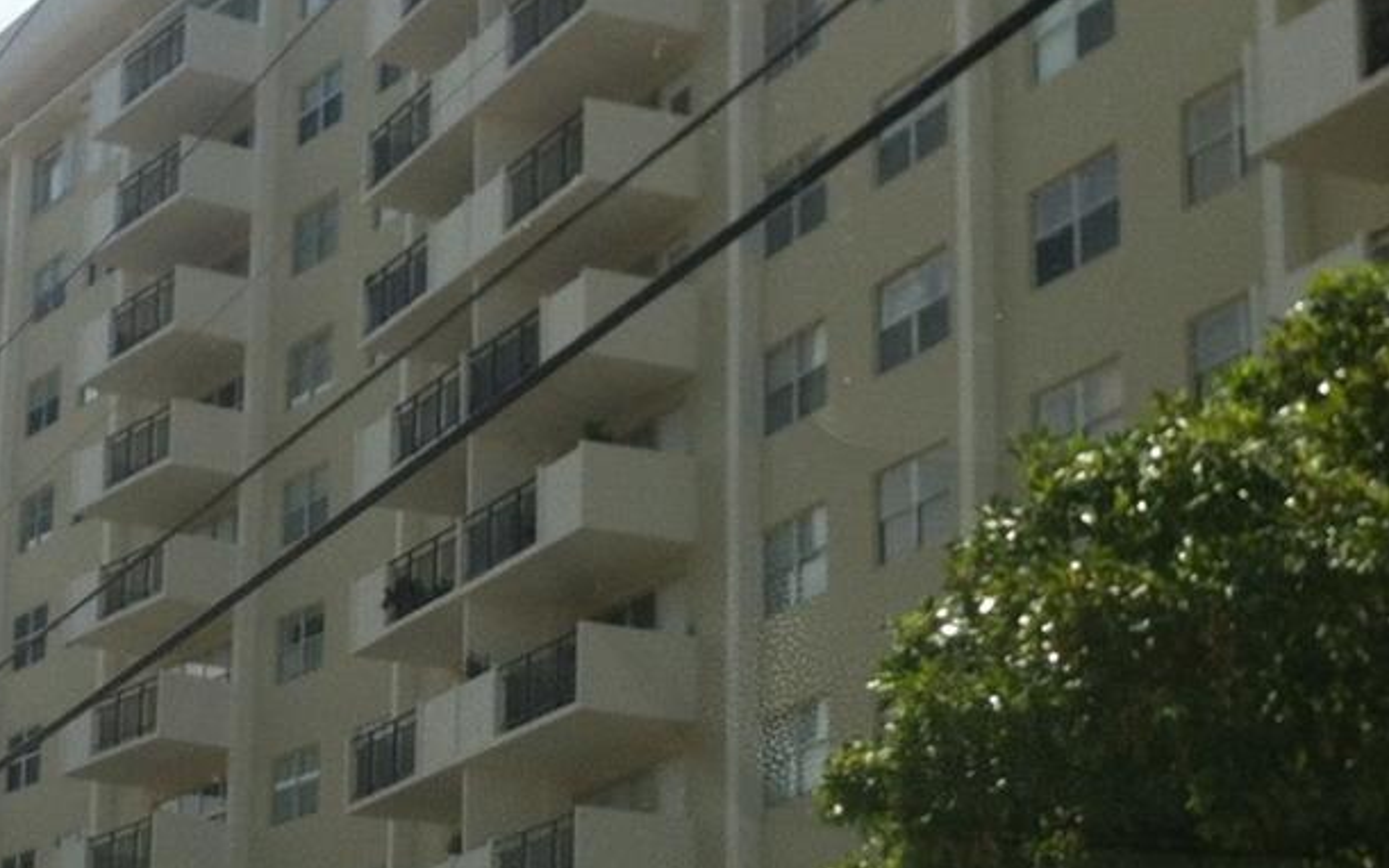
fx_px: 3672
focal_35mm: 97
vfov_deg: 13.5
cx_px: 411
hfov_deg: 21.3
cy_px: 607
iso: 80
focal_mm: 3.85
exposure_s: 1/1117
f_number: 2.8
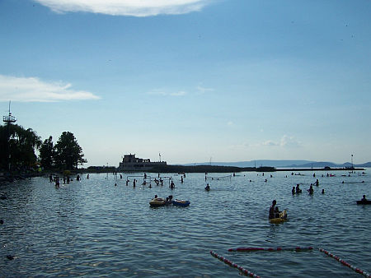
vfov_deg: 41.8
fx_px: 365
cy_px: 139
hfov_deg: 53.9
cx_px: 186
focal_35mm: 34
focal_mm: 5.6
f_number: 5.6
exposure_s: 1/1000
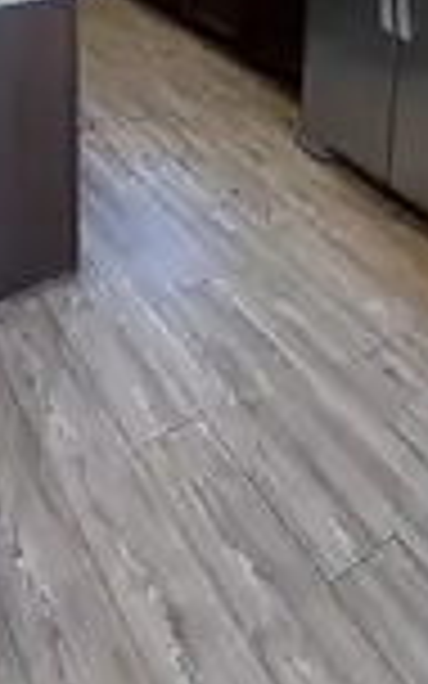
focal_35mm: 39
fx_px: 728
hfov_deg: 31.9
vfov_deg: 37.9
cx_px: 86
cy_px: -135
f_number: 2.2
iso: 200
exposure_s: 1/60
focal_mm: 2.22
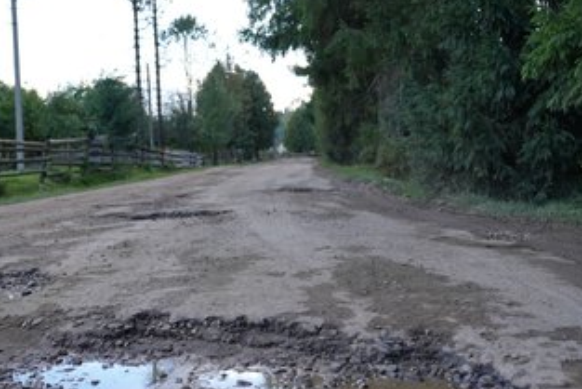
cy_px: 208
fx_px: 744
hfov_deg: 42.6
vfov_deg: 29.3
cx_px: 247
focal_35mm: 46
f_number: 3.5
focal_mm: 36
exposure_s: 1/125
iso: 100
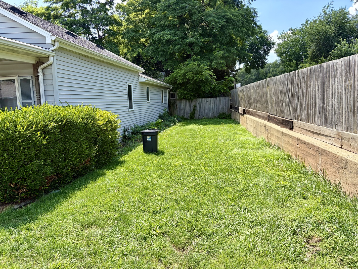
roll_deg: +1.9
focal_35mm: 26
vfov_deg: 53.1
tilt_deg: -6.8
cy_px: 134
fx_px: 269
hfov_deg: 67.3
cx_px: 179
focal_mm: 5.96
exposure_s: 1/1751
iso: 64
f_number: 1.6
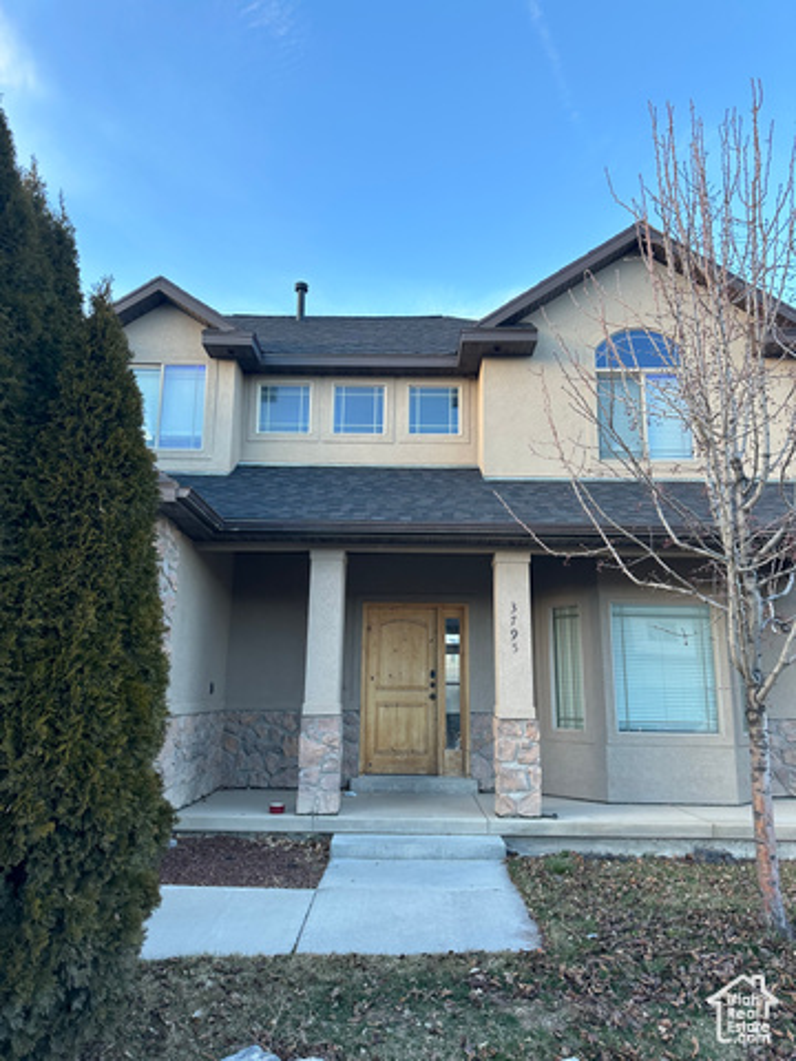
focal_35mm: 24
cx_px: 398
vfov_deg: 71.6
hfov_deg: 56.8
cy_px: 530
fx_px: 736
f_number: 1.78
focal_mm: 6.86
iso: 64
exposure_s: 1/121
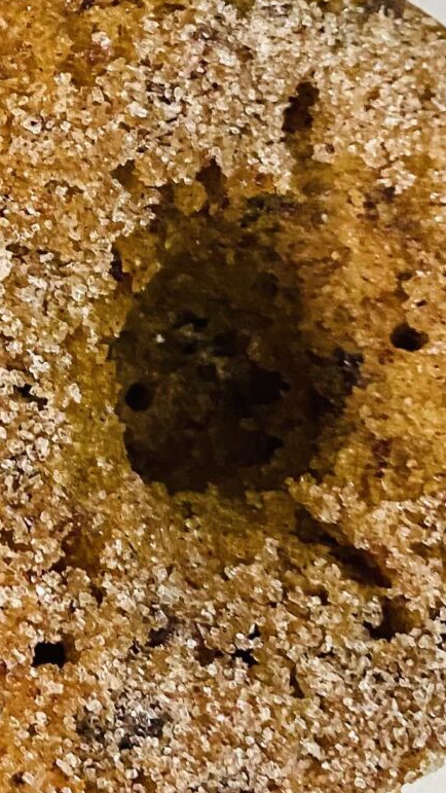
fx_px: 1975
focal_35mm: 94
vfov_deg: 22.4
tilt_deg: -54.5
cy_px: 187
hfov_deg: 11.6
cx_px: -434
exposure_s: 1/60
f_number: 1.8
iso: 320
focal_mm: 4.25
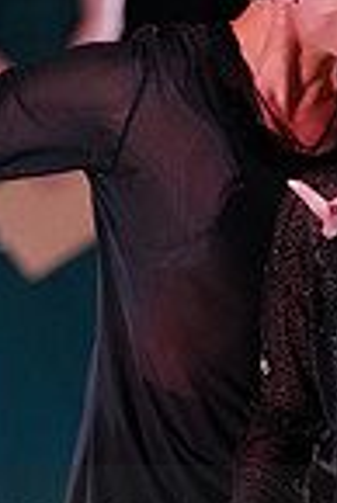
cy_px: 583
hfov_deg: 2.2
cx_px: 307
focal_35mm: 634
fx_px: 8881
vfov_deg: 3.2
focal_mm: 159
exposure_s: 1/320
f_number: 2.8
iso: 2500
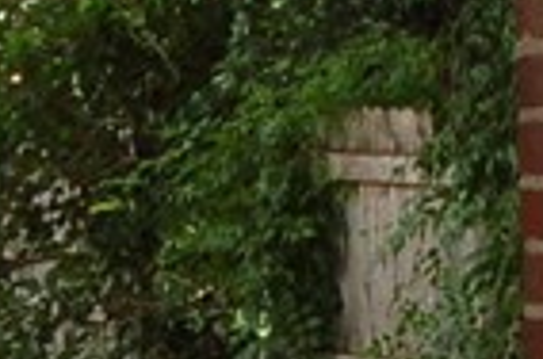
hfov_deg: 6.4
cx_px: 564
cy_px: 286
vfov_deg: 4.2
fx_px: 4846
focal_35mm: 322
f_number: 5.6
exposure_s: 1/125
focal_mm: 28
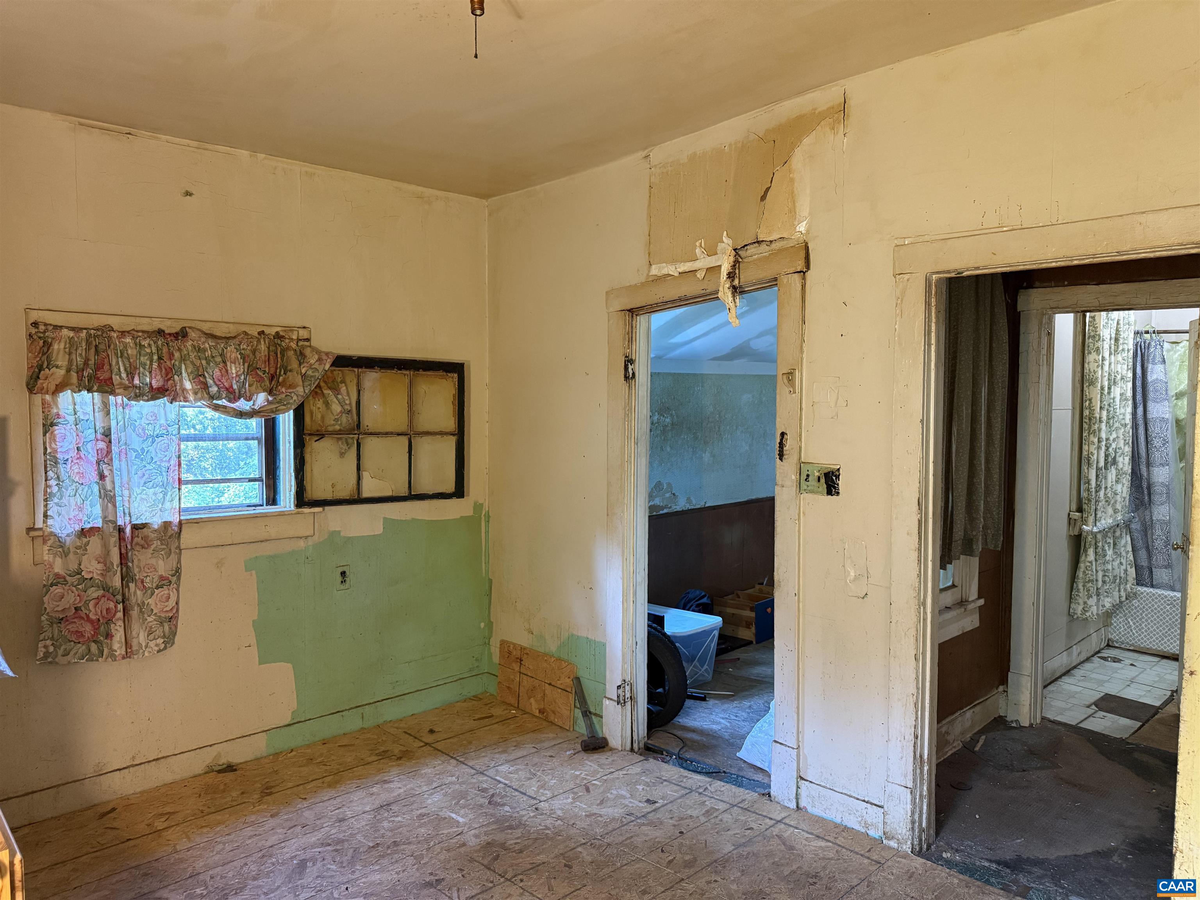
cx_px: 600
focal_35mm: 24
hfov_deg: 71.6
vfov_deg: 56.8
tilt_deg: -2.9
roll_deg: -0.2
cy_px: 450
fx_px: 832
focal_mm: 6.76
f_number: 1.78
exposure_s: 1/60
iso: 500
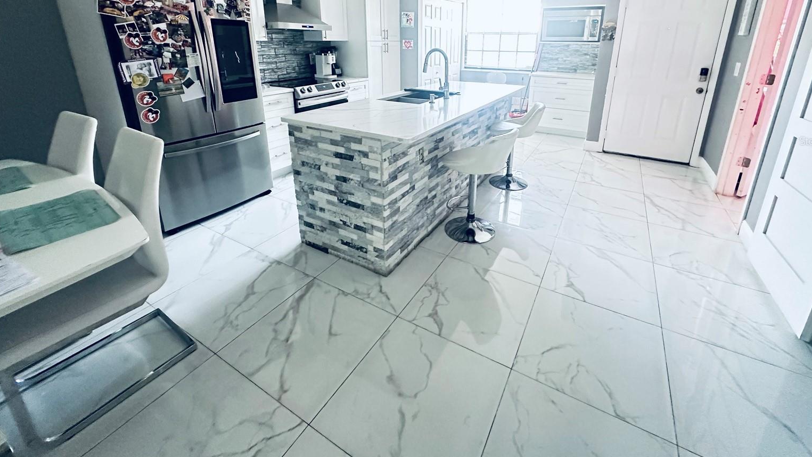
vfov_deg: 64.7
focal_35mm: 16
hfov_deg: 99.3
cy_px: 141
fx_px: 345
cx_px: 424
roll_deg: -0.1
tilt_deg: -15.4
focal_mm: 2.22
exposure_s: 1/60
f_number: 2.2
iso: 800
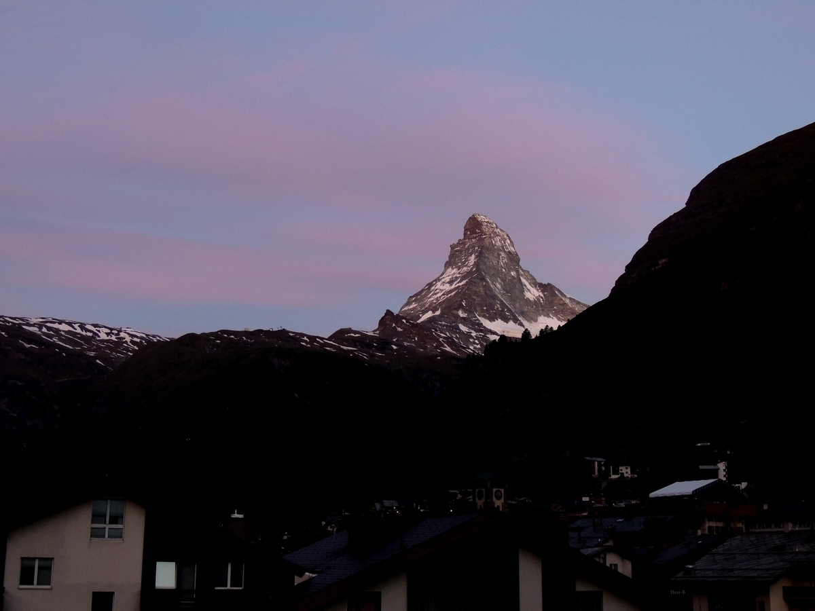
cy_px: 306
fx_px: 1107
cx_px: 408
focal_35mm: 47
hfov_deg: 40.4
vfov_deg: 30.9
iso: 360
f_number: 3.5
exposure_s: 1/50
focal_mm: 8.3
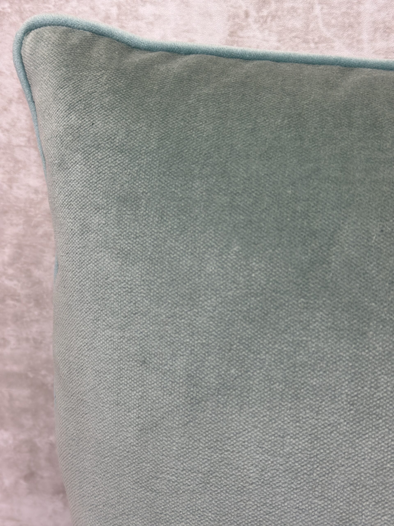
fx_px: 728
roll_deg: -1.0
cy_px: 263
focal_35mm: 48
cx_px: 197
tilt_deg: -20.5
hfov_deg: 30.3
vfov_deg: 39.7
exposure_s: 1/236
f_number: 1.78
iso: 80
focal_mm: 6.86
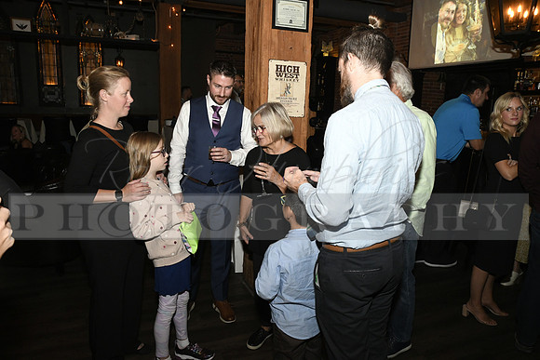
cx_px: 270
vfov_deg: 45.0
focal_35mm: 29
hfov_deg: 63.6
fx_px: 435
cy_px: 180
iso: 6400
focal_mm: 29
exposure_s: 1/60
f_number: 11
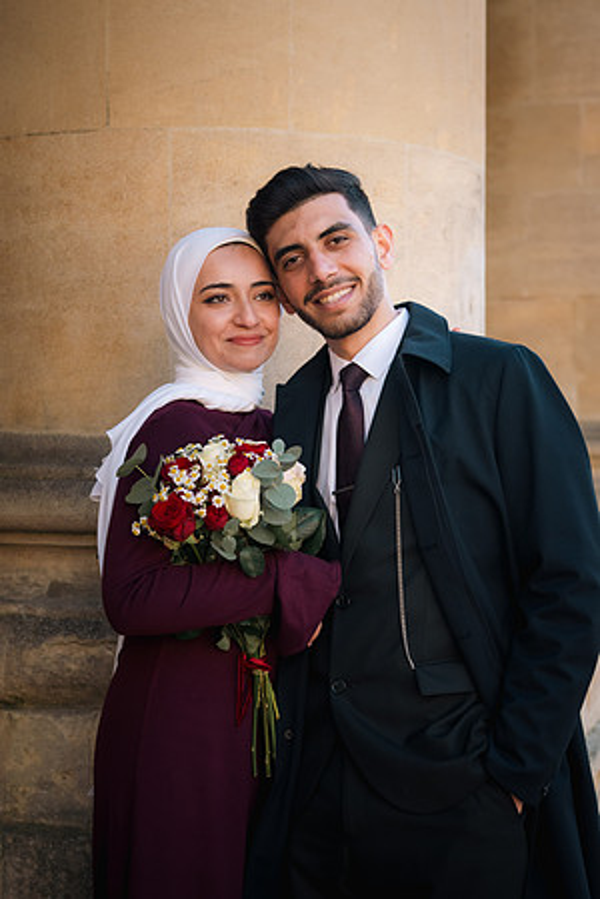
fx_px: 1500
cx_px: 300
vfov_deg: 33.4
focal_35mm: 60
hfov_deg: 22.6
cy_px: 450
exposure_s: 1/640
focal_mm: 40
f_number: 2.8
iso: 200
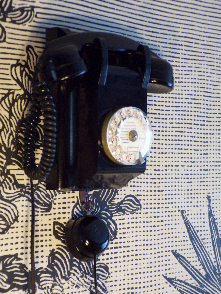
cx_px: 110
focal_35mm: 65
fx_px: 553
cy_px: 147
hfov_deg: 22.6
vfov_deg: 29.8
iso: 400
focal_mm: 11.6
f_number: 3.8
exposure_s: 1/20
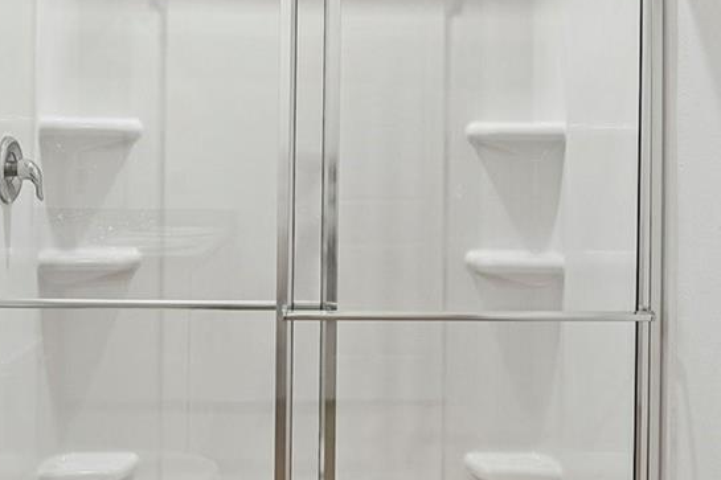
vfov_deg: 28.4
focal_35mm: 47
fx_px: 941
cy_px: 159
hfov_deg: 41.9
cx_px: 340
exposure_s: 1/25
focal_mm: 16
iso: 400
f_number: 8
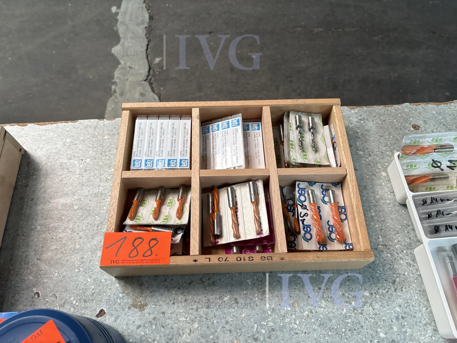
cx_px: 228
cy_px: 172
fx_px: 343
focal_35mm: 26
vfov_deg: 53.1
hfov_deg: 67.3
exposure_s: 1/121
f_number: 1.6
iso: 125
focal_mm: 5.96
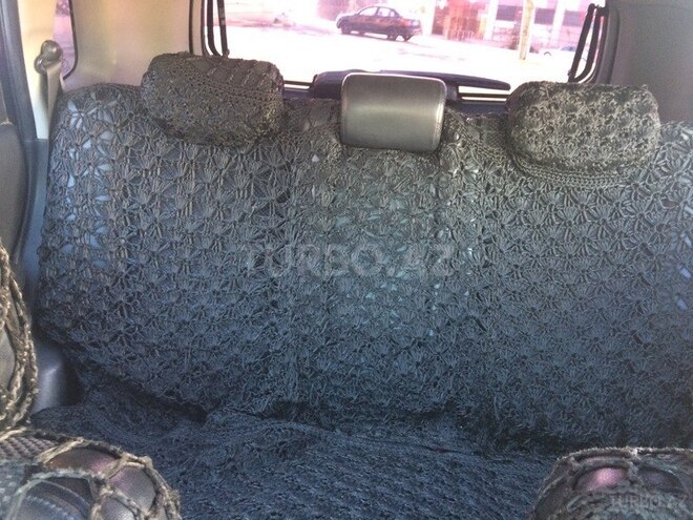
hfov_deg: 61.7
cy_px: 260
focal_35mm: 29
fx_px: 581
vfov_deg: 48.2
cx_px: 346
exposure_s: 1/33
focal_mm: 4.15
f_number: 2.2
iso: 200
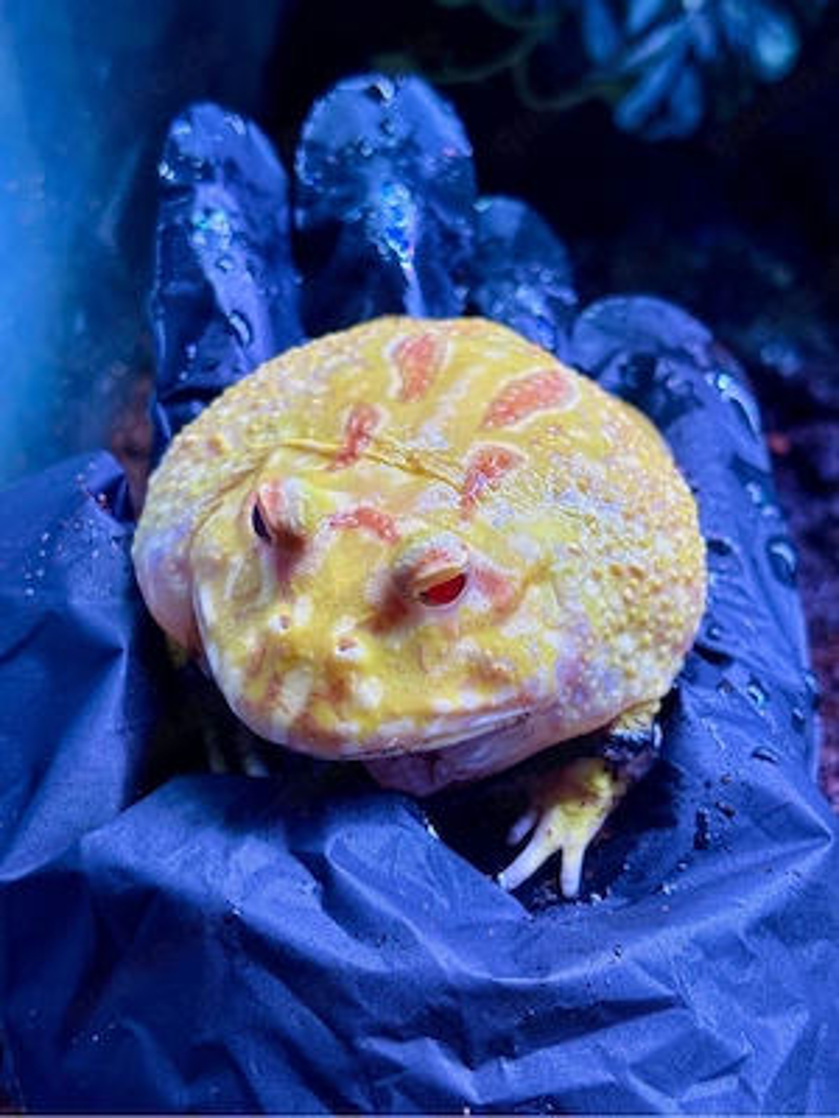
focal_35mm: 52
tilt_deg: -50.8
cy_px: 559
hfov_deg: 28.0
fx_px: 1680
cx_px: 420
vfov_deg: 36.8
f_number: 1.6
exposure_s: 1/63
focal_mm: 5.96
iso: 50
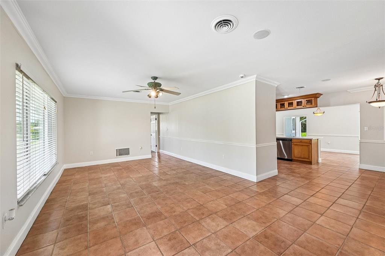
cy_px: 128
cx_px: 192
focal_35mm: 14
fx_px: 150
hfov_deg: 104.3
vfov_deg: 81.2
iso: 400
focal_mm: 14
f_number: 8
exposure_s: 1/25
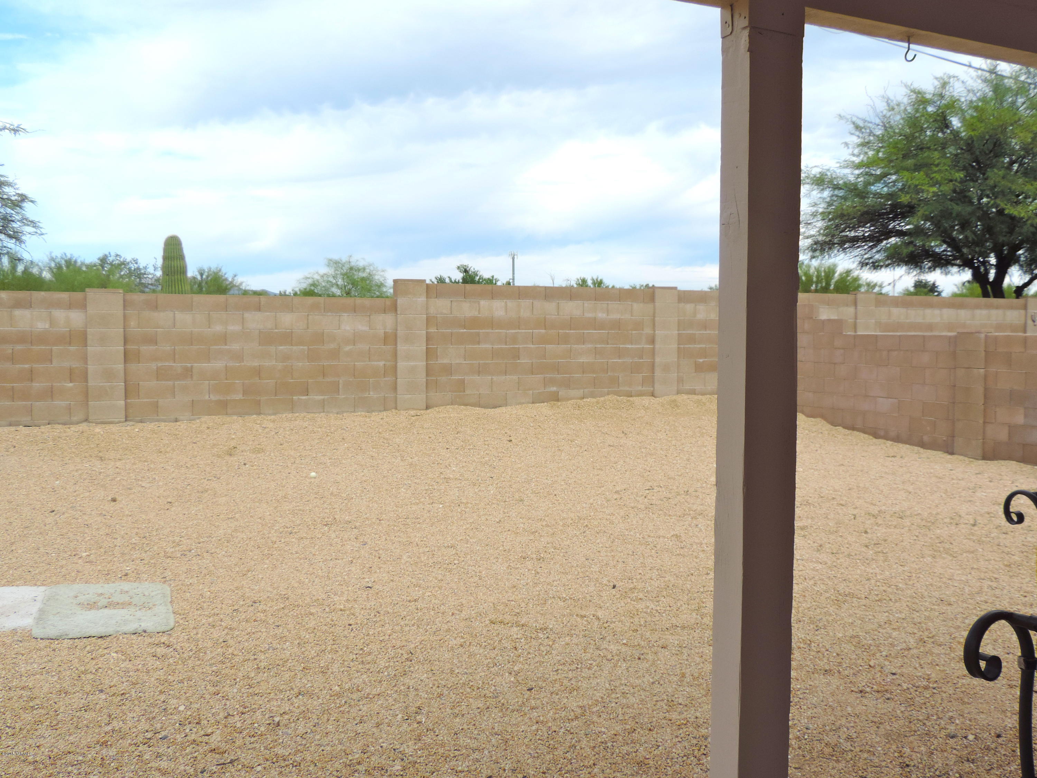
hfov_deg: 52.6
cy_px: 389
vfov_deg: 40.7
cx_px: 518
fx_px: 1049
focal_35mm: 35
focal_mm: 6.2
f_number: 3.3
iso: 80
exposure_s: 1/800
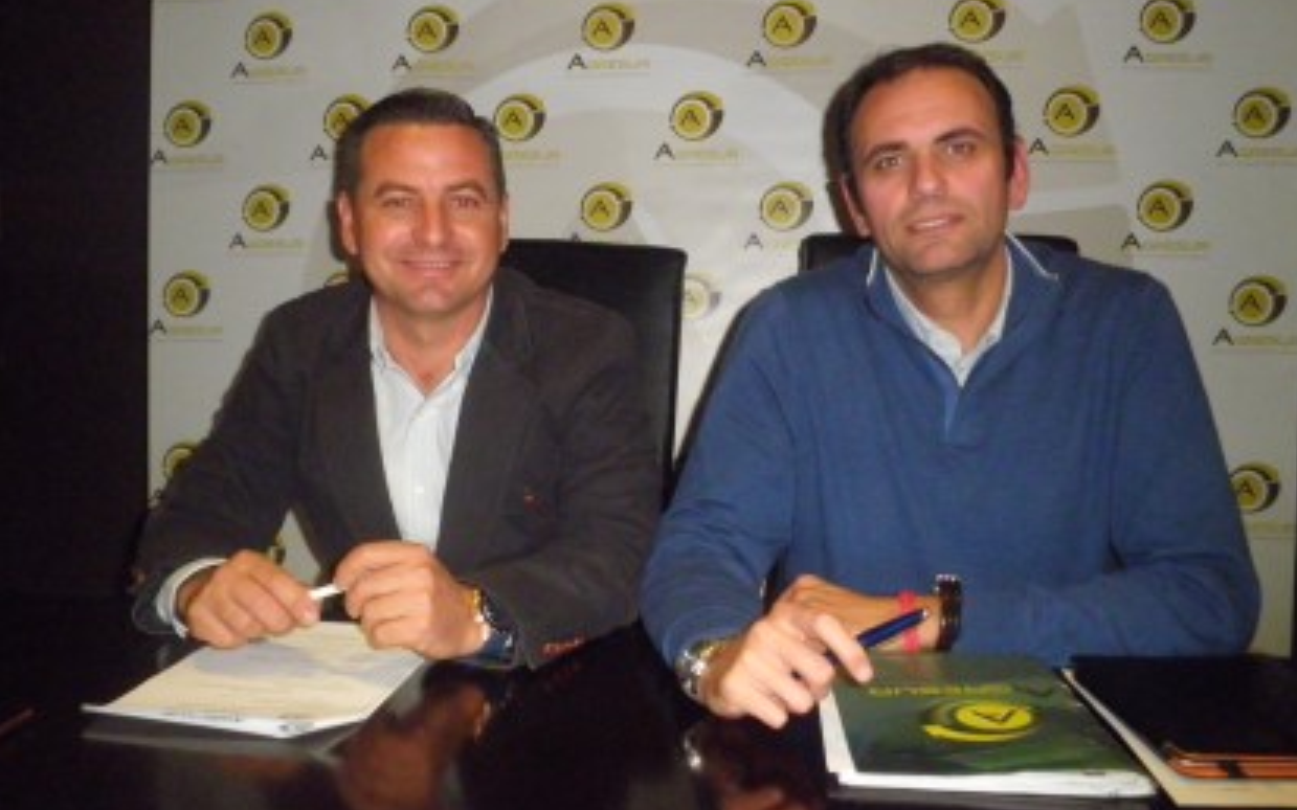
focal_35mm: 34
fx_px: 1202
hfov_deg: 56.7
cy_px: 370
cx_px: 642
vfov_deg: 37.2
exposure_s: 1/50
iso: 800
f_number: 8.2
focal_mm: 5.5
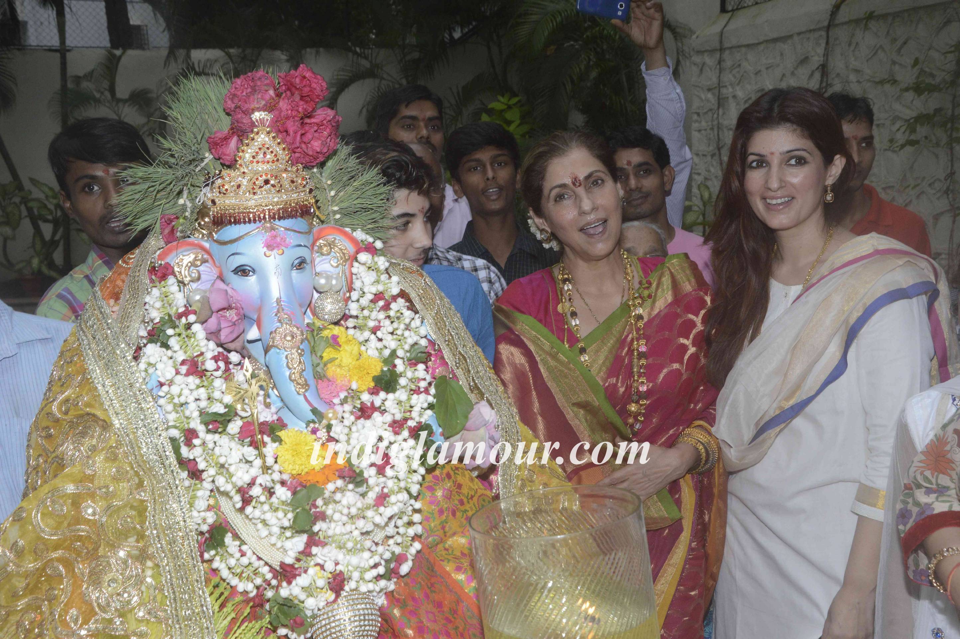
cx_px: 480
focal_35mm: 48
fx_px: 1279
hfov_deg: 41.1
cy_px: 320
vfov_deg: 28.0
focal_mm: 32
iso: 800
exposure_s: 1/160
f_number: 10
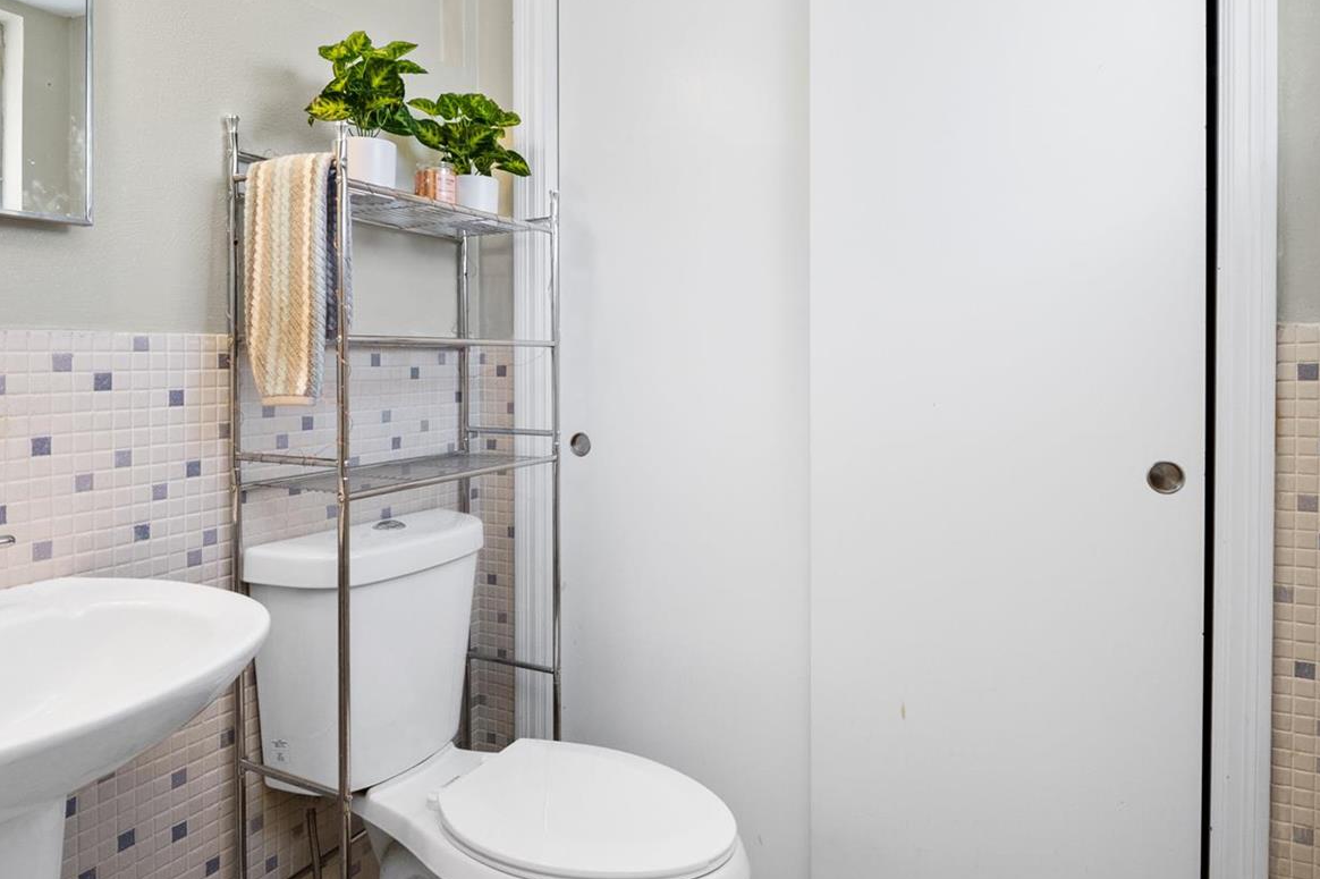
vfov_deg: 56.8
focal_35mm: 22
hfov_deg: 78.6
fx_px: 806
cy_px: 363
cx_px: 634
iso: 500
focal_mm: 8
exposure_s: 1/10
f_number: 10
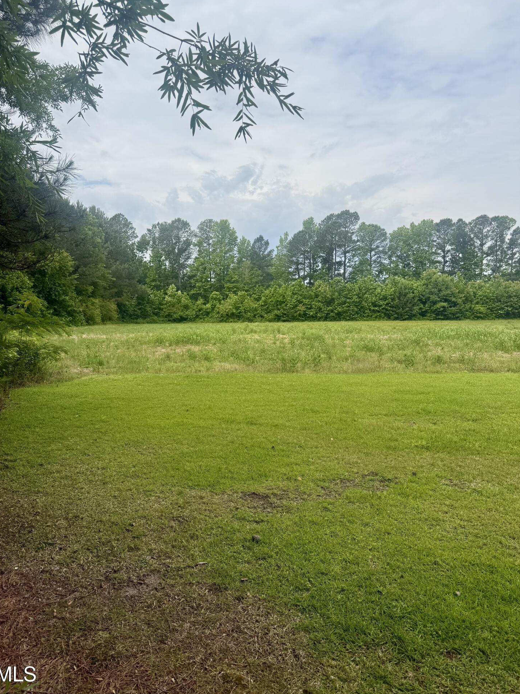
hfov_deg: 54.9
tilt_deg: -4.0
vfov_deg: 69.4
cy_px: 346
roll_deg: -0.1
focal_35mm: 25
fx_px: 501
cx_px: 250
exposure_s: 1/6173
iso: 80
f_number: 1.78
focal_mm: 6.76
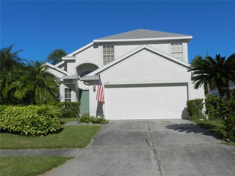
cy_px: 88
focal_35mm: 38
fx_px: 258
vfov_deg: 37.7
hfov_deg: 49.0
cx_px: 118
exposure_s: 1/1000
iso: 160
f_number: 7.1
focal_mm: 6.7
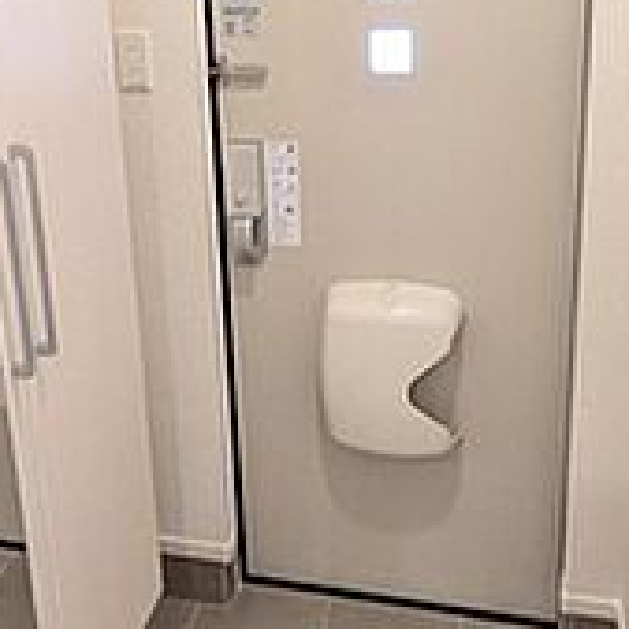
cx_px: 242
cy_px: 153
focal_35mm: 47
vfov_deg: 35.2
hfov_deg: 35.9
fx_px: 966
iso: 522
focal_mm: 1.85
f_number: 2.2
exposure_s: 1/50.1
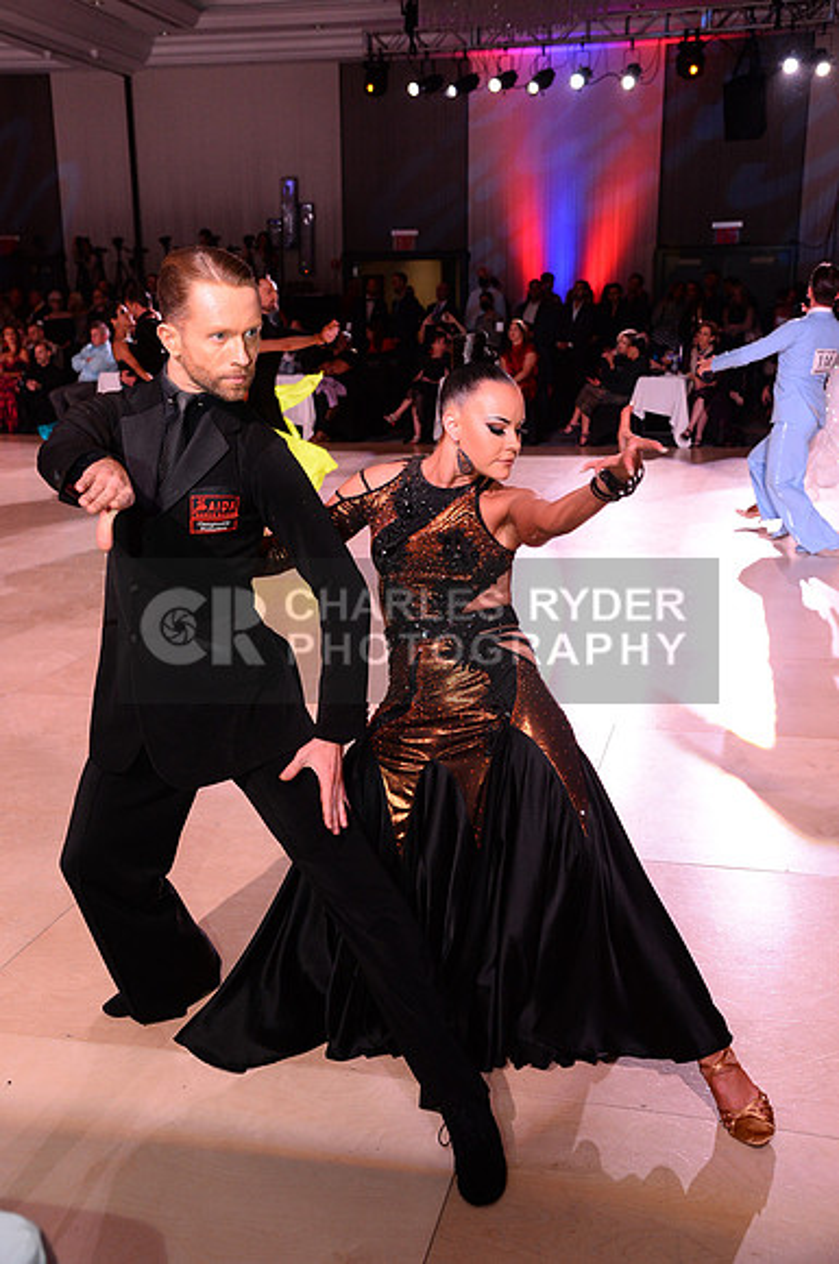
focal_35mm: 38
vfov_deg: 50.8
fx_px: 1332
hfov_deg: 35.0
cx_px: 420
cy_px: 632
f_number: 5.6
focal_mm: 38
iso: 3200
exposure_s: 1/250
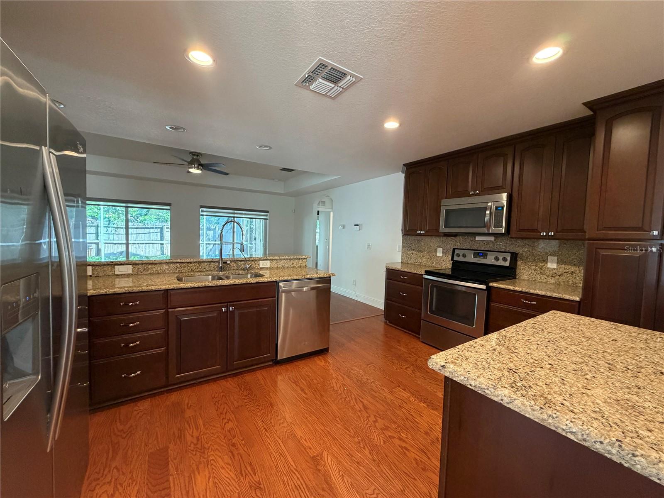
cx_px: 332
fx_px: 269
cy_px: 249
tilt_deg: -4.6
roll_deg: -0.9
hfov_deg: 102.1
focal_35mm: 14
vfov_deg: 85.7
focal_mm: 2.22
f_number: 2.2
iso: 320
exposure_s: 1/60
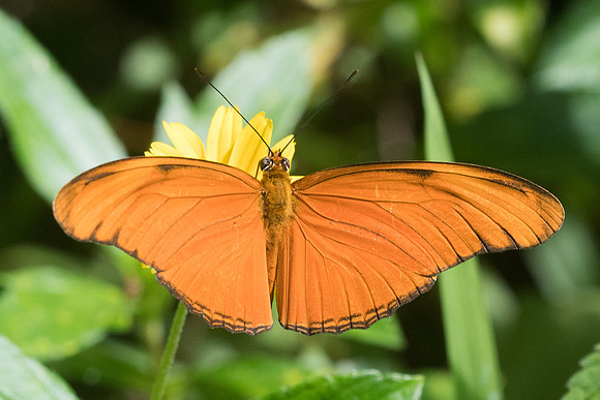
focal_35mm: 566
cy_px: 245
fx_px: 9430
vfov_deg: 2.4
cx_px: 311
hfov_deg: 3.6
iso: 800
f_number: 8
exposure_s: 1/1000
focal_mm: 150
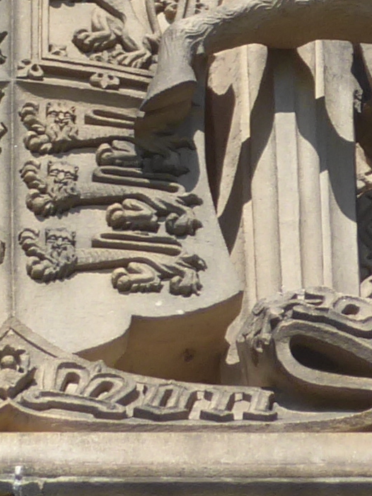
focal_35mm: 816
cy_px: 22
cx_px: 77
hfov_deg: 1.8
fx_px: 11689
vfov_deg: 2.4
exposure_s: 1/320
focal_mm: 25.6
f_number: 5.4
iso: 80
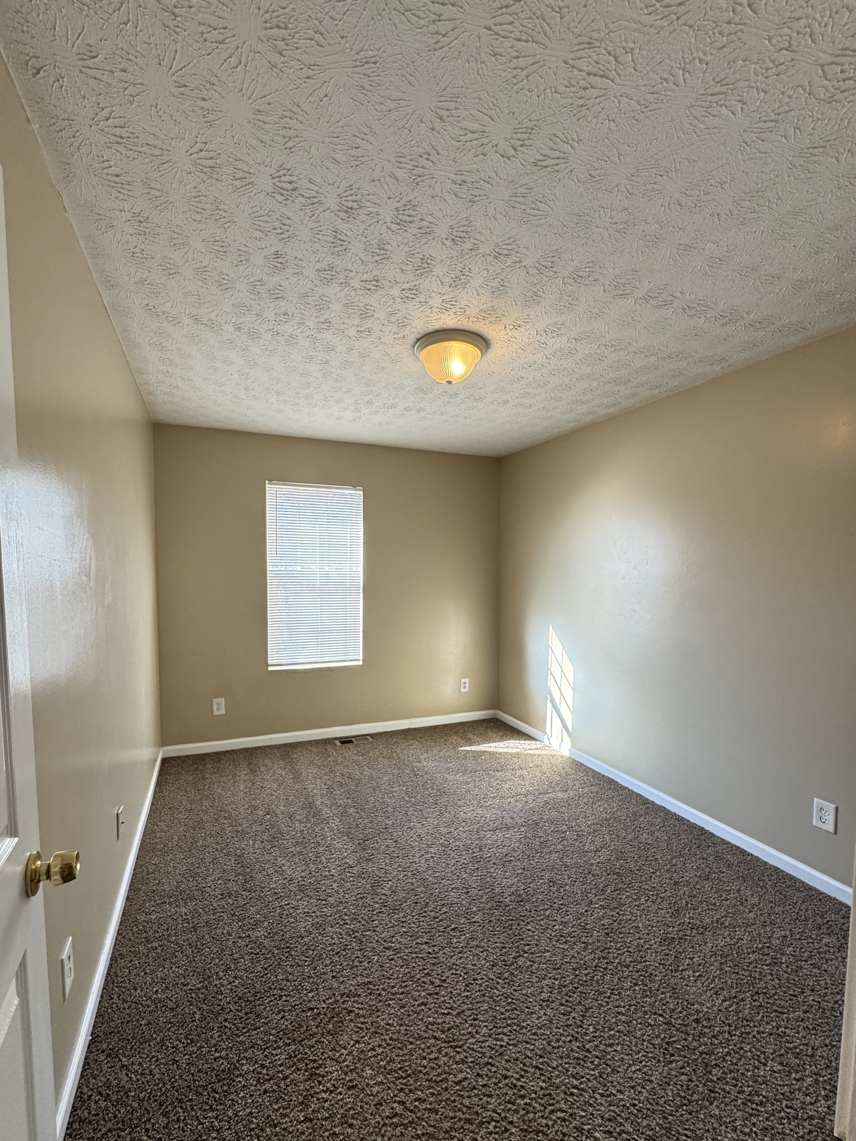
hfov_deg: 81.7
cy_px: 603
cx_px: 405
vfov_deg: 98.1
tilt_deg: -5.4
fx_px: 494
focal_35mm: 15
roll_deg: -0.3
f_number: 2.2
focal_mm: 2.22
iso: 320
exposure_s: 1/120
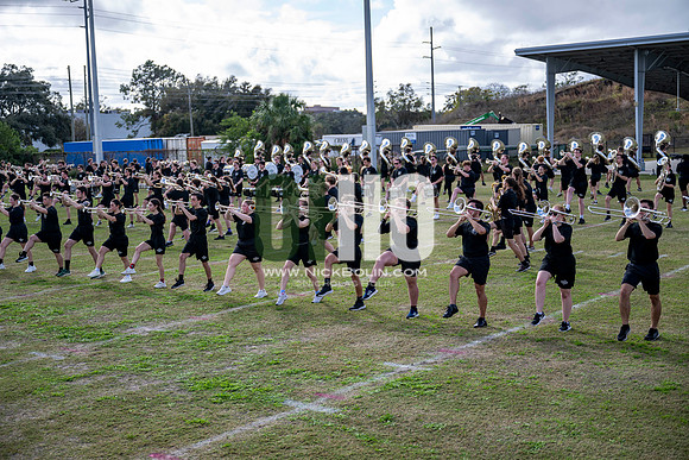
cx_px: 344
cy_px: 230
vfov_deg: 27.0
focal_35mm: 50
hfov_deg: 39.6
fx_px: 957
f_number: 2.8
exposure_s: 1/1250
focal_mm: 50
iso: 125
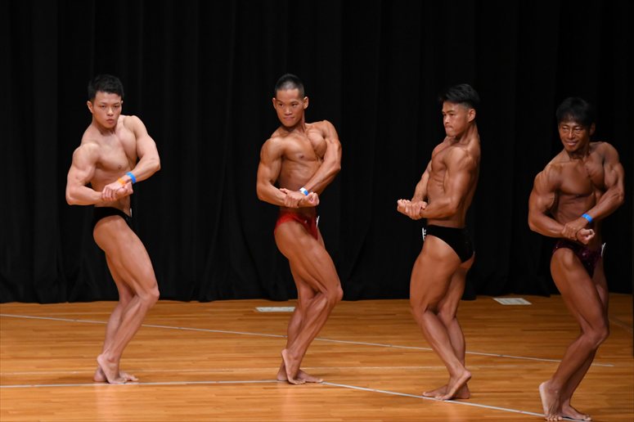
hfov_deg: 8.1
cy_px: 211
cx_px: 317
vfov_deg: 5.4
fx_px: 4489
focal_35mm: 255
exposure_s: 1/400
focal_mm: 170
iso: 3200
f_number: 5.6
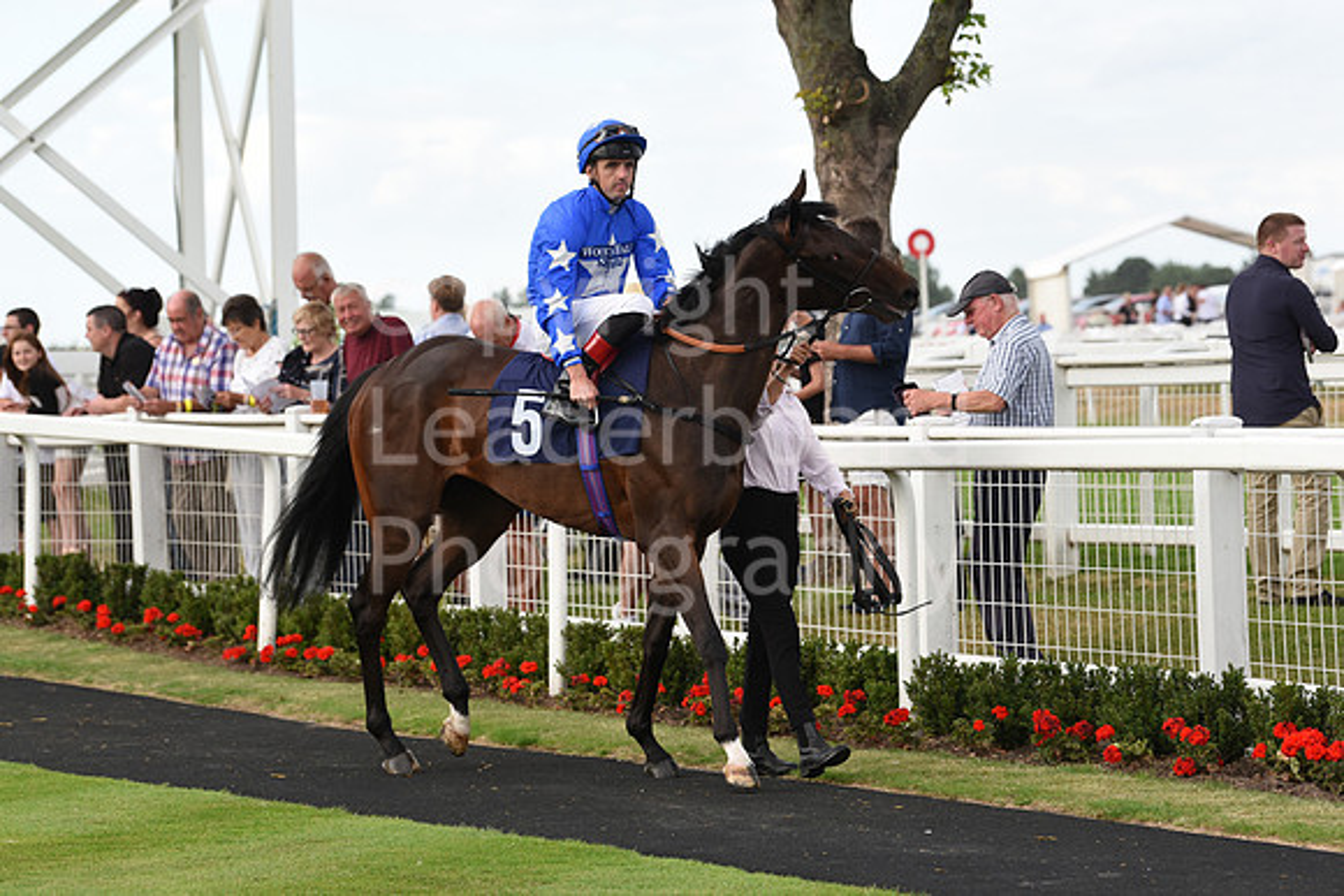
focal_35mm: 145
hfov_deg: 14.2
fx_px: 5414
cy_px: 448
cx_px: 672
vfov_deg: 9.5
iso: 800
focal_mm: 145
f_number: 5.6
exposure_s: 1/1250
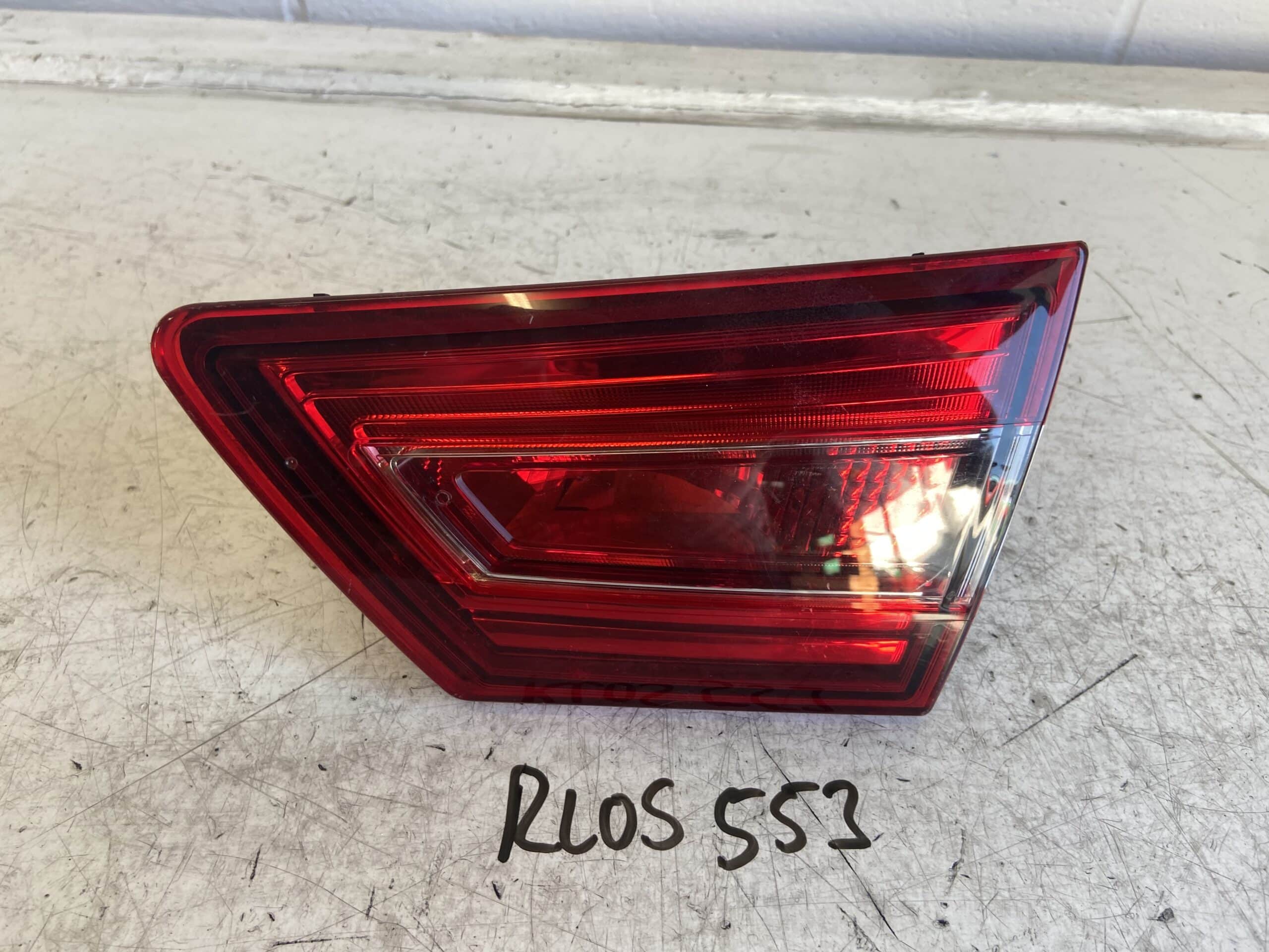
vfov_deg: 53.1
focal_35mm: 26
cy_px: 476
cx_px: 634
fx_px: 953
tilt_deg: -45.1
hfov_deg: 67.3
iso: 50
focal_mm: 4.25
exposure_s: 1/100
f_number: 1.8
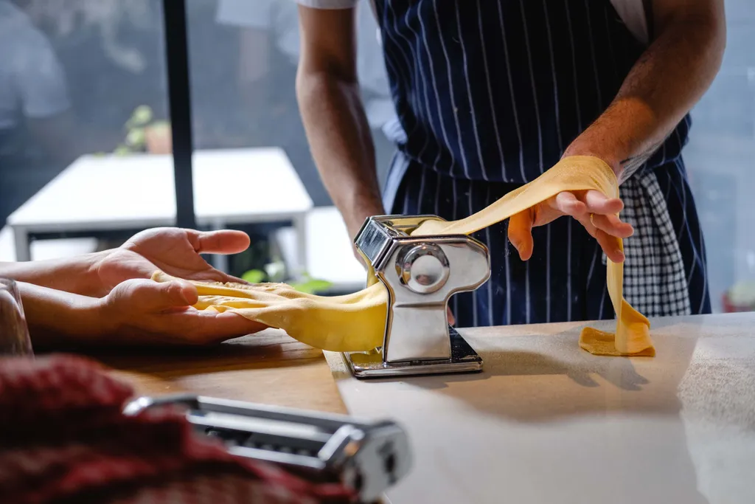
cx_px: 378
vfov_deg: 25.5
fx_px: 1112
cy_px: 252
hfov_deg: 37.5
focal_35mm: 53
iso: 800
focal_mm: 35
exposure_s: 1/500
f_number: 2
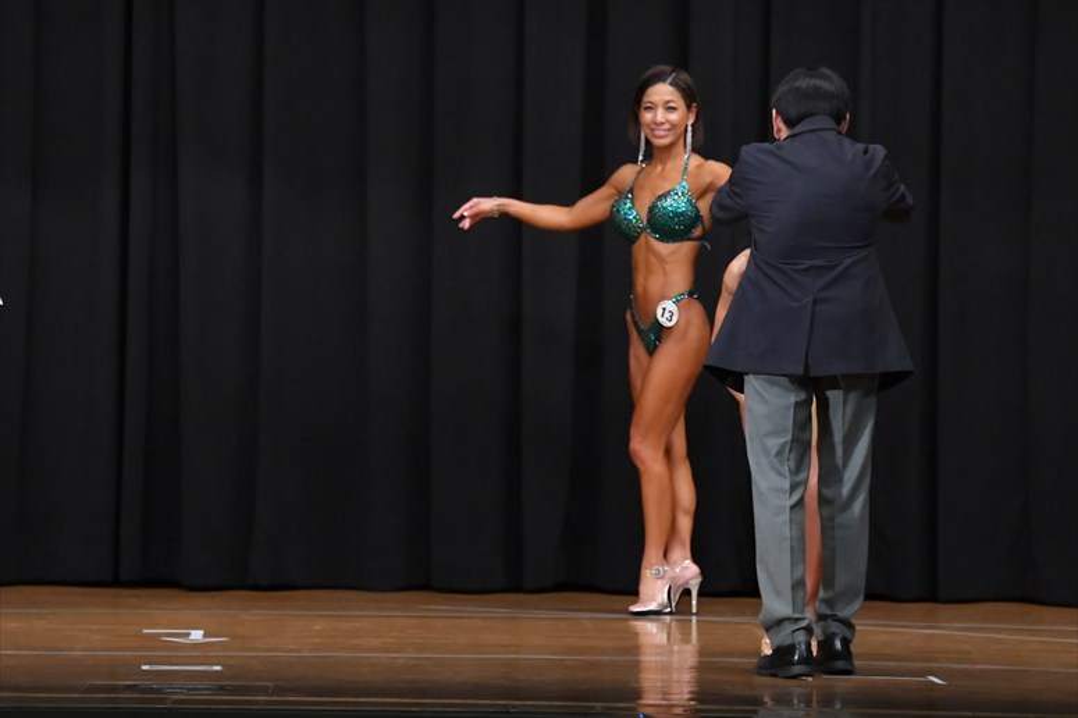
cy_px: 359
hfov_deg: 8.6
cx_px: 539
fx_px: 7183
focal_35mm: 240
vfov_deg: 5.7
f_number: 5.6
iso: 8000
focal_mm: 160
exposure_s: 1/400
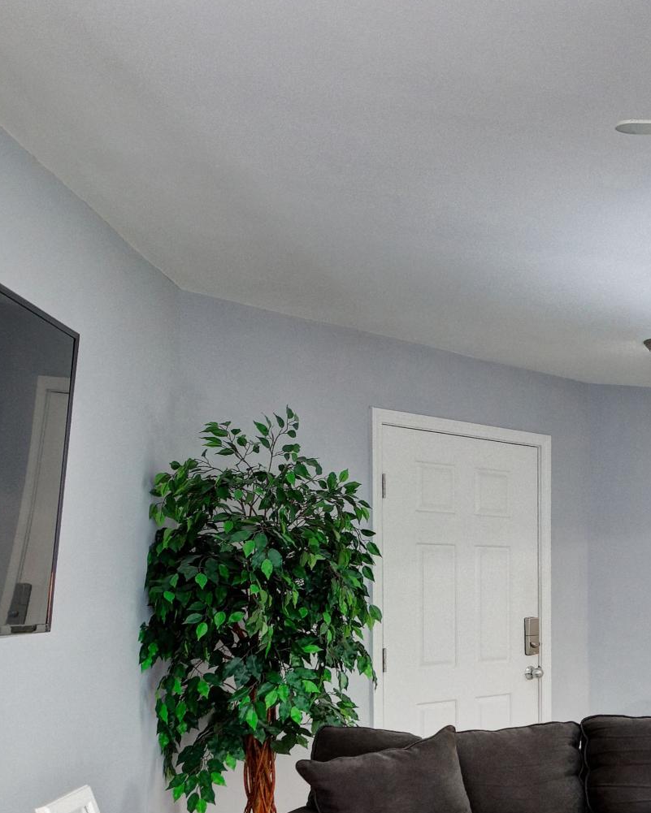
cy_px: 663
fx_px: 1084
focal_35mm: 45
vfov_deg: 39.4
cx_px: 1004
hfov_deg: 24.8
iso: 400
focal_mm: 11
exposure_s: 1/60
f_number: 7.1
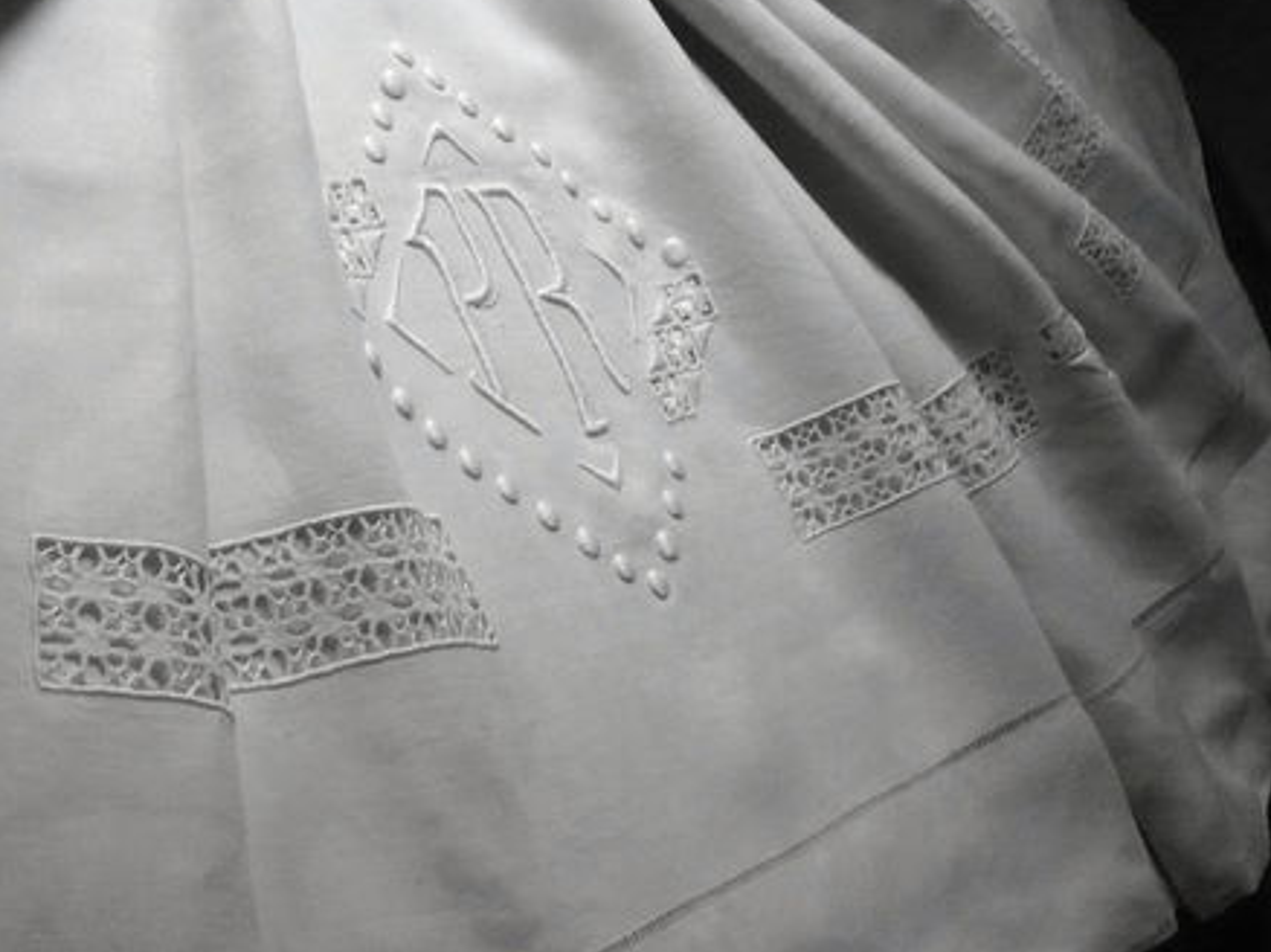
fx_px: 2055
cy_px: 324
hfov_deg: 33.8
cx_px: 337
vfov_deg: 25.9
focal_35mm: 56
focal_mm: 5.8
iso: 400
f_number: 2.8
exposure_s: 1/80
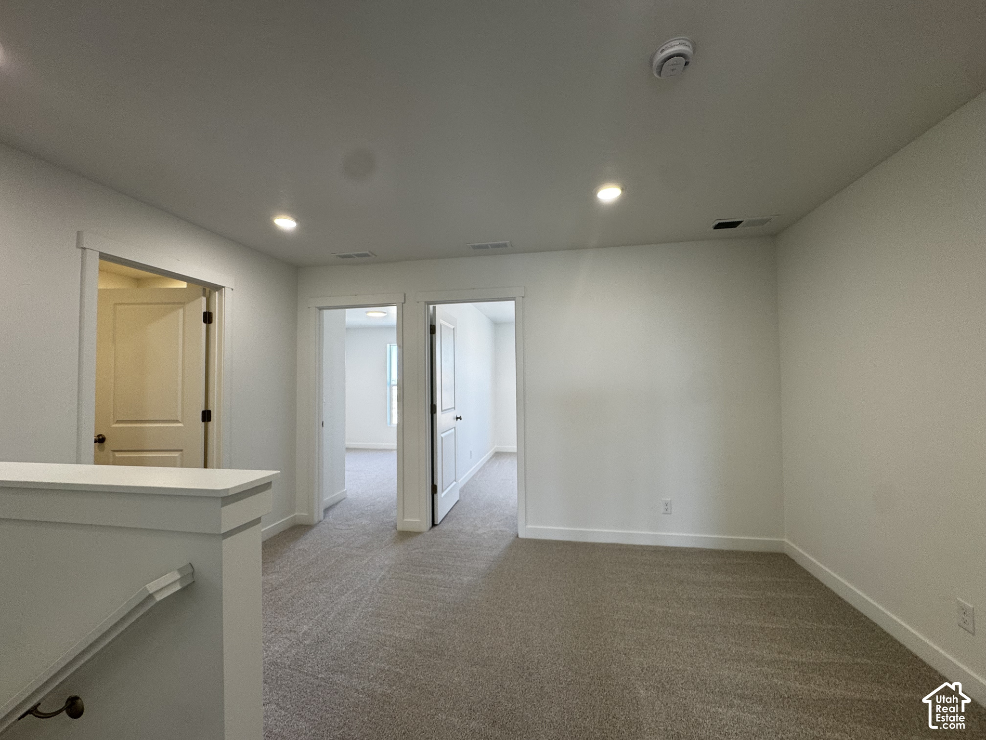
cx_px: 493
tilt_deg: +2.0
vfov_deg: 85.7
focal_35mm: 14
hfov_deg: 102.1
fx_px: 399
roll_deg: +0.2
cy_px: 370
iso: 100
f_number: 2.2
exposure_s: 1/120
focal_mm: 2.22
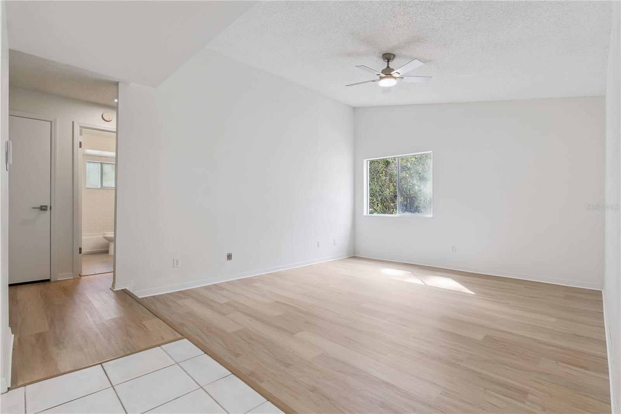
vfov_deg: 73.7
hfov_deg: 96.7
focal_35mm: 16
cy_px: 207
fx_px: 276
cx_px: 310
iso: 800
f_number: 10
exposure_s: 1/60
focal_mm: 16
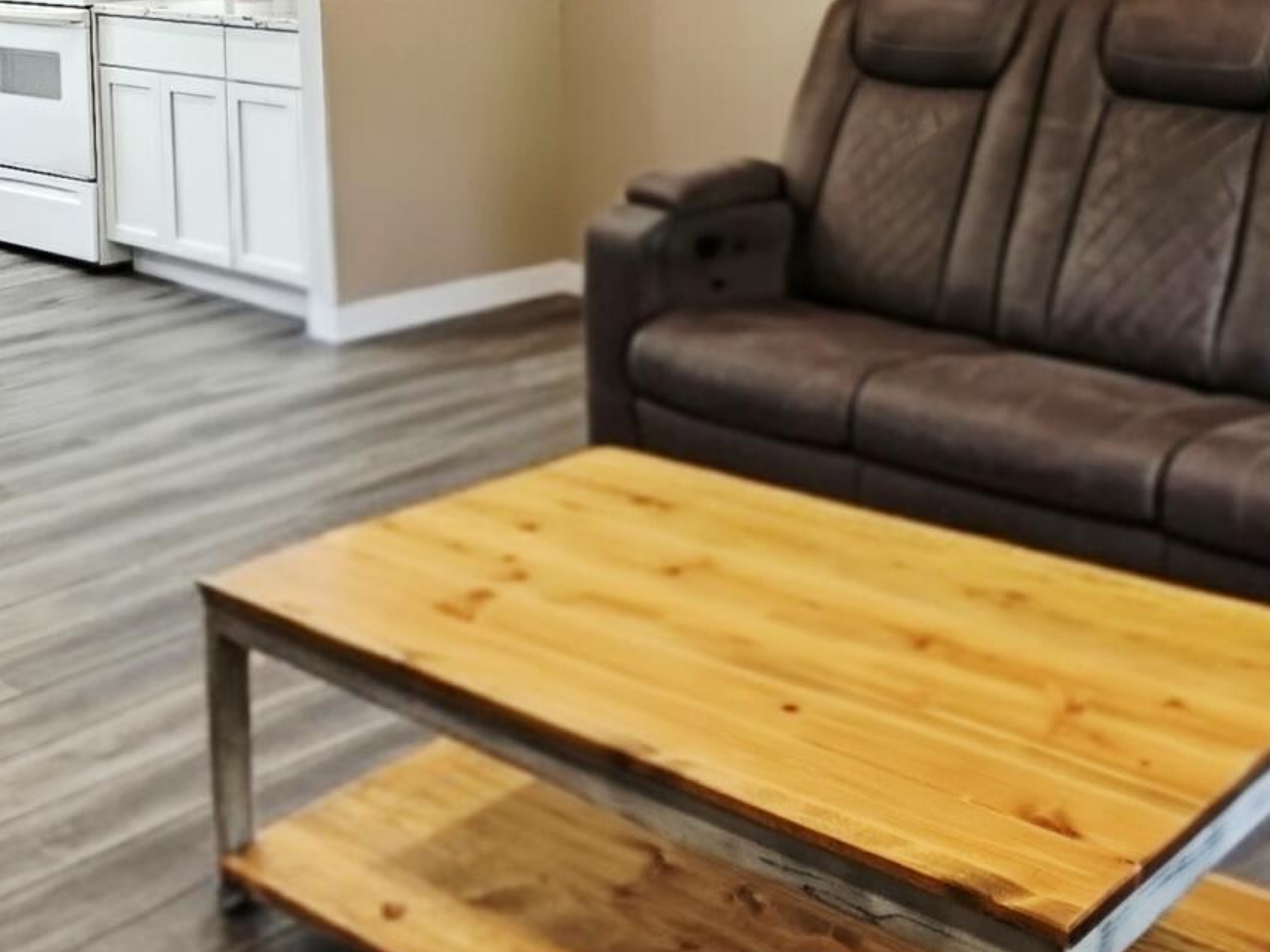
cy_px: 44
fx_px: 1688
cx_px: 581
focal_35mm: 46
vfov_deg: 29.8
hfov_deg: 41.2
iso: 125
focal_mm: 2.2
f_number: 2.2
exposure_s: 1/60.2
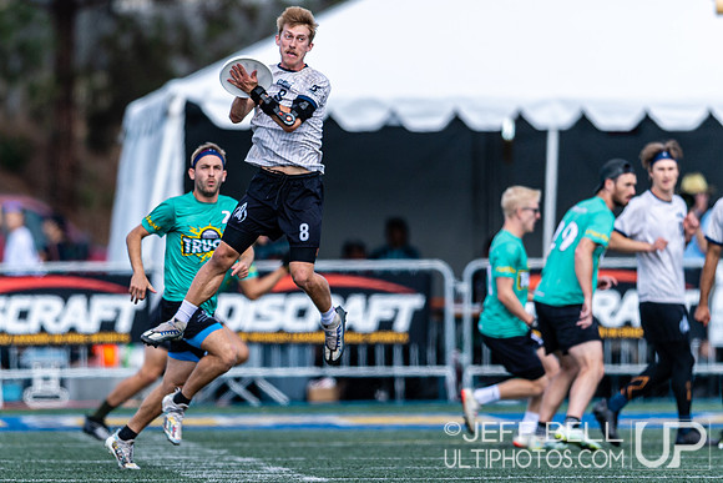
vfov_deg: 1.8
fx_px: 15068
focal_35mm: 750
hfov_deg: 2.7
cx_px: 291
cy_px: 231
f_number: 2.8
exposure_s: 1/1250
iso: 100
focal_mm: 400
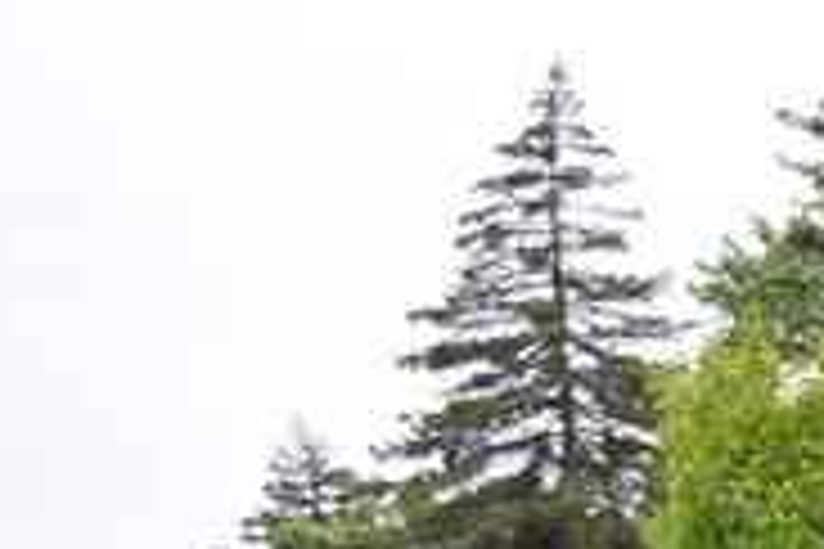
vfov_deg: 5.3
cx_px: 2639
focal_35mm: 252
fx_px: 5768
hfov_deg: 7.1
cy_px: 1357
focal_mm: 24
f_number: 6.3
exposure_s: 1/160
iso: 100
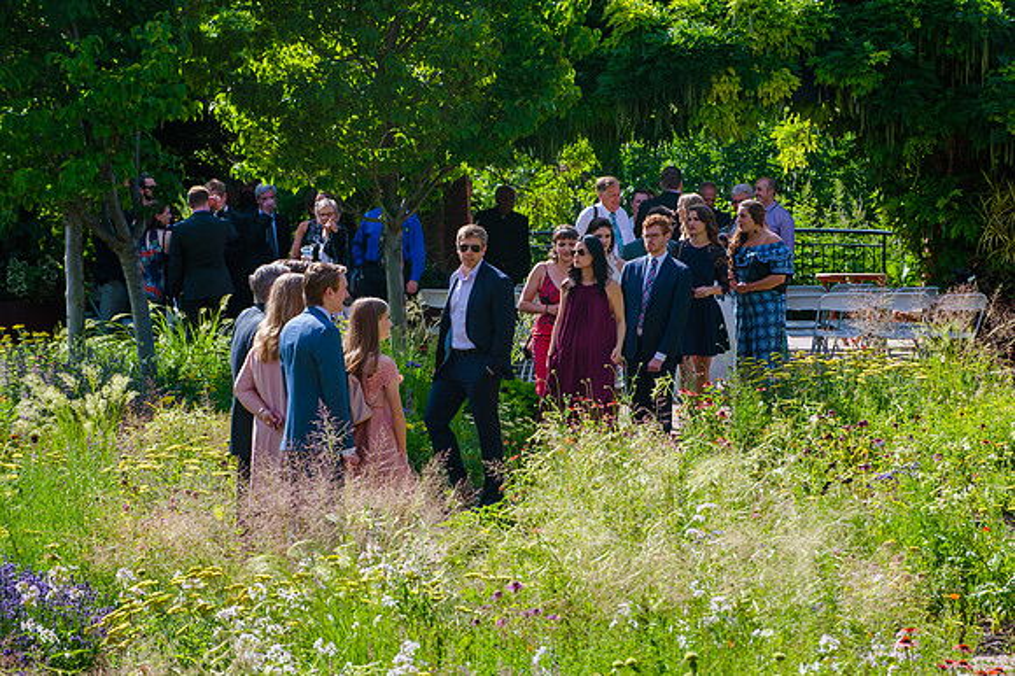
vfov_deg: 7.8
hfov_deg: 11.8
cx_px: 508
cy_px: 338
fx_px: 4931
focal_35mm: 175
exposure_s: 1/400
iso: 400
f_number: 8
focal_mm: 175
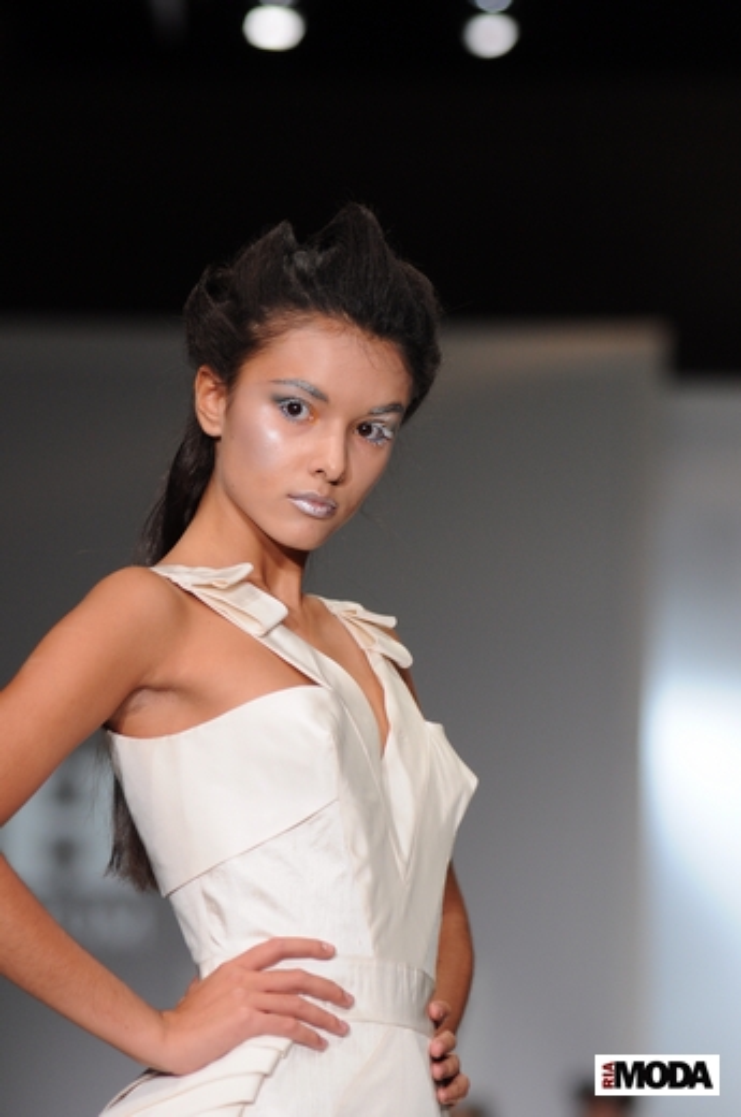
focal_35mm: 202
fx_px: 6273
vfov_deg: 10.2
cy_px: 558
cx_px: 370
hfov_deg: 6.8
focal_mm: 135
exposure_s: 1/250
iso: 640
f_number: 3.5
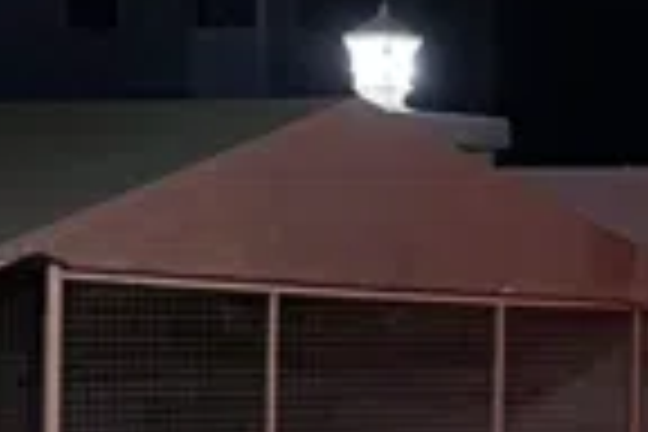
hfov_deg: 16.1
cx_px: 1098
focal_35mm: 111
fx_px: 1998
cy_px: 441
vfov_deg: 12.2
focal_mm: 6.86
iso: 1250
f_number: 1.78
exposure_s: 1/49
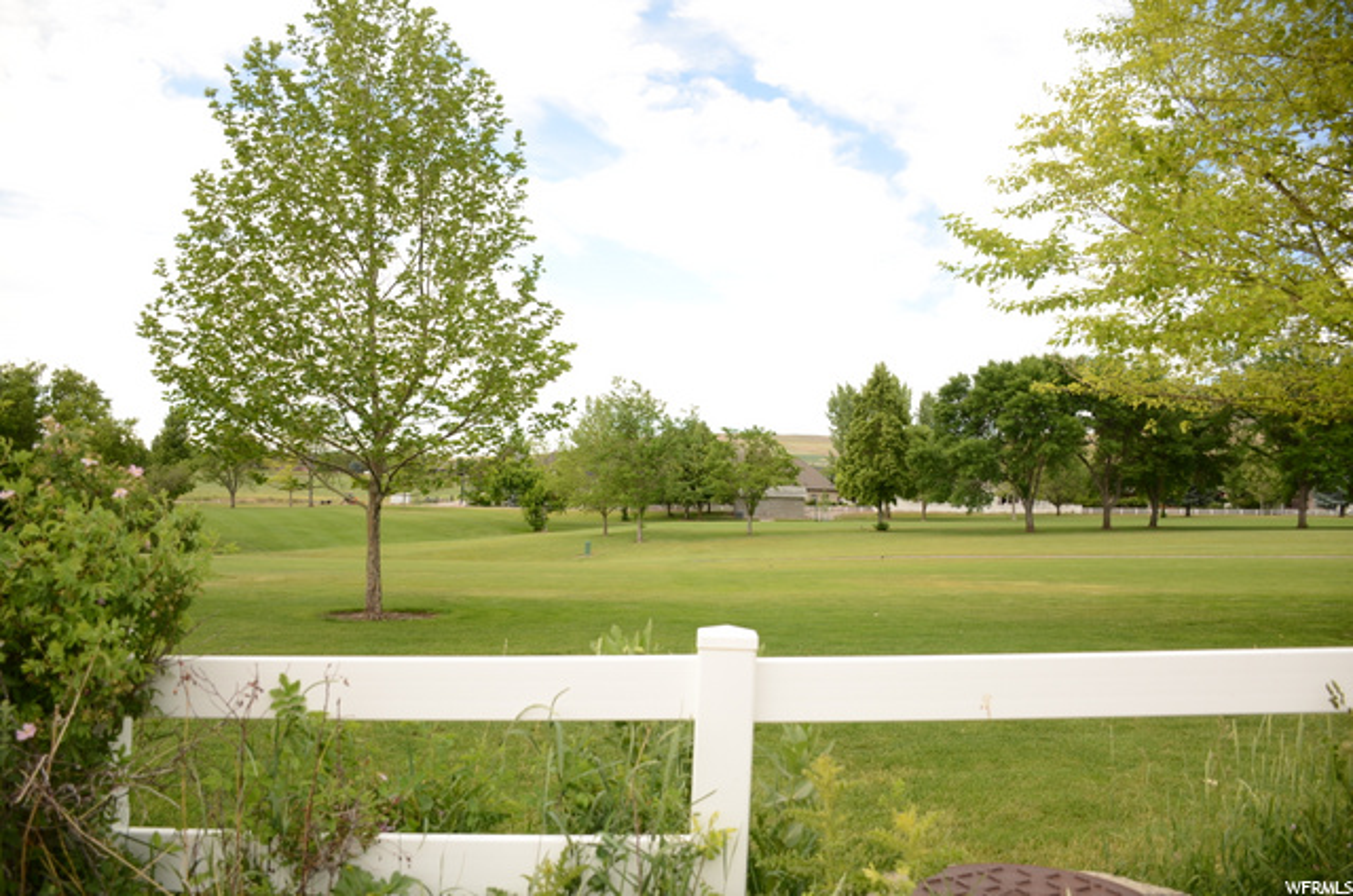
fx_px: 1013
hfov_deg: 67.5
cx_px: 676
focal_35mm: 27
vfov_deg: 47.7
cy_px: 448
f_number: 3.5
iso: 250
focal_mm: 18
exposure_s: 1/640
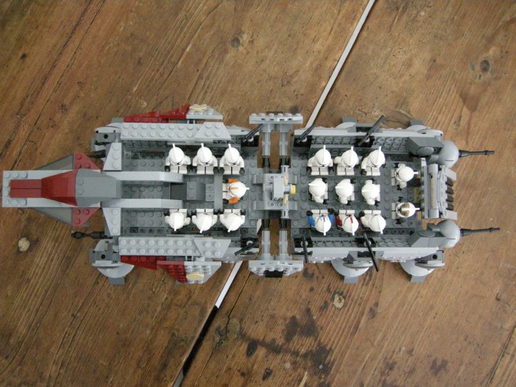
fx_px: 537
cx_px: 258
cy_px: 194
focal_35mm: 36
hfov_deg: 51.4
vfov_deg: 39.7
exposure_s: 1/30
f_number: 2.7
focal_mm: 7.5
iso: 664
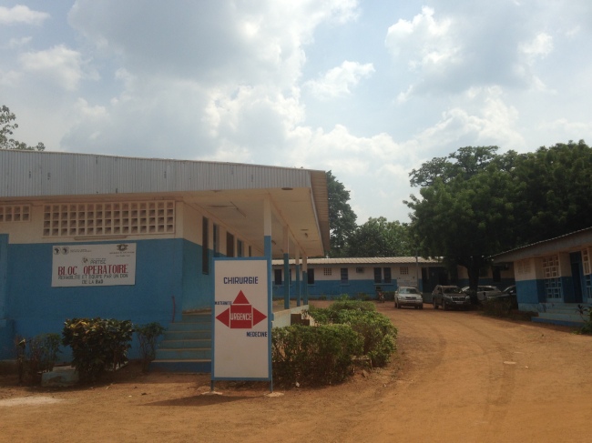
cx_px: 296
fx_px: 564
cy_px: 222
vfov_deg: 42.9
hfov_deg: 55.4
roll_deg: -0.9
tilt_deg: +7.5
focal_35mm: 33
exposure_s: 1/2262
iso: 50
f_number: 2.4
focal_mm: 4.12
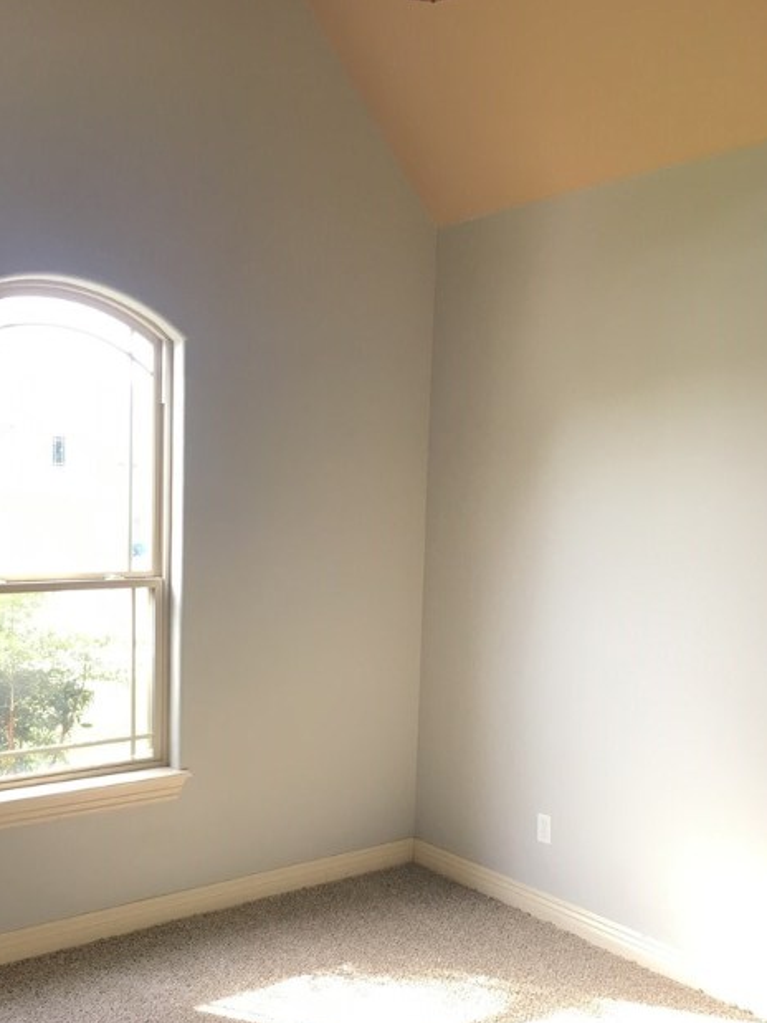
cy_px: 592
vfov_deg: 51.2
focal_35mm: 36
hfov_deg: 39.5
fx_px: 1064
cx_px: 314
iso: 32
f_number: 2.2
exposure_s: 1/30
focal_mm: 4.15
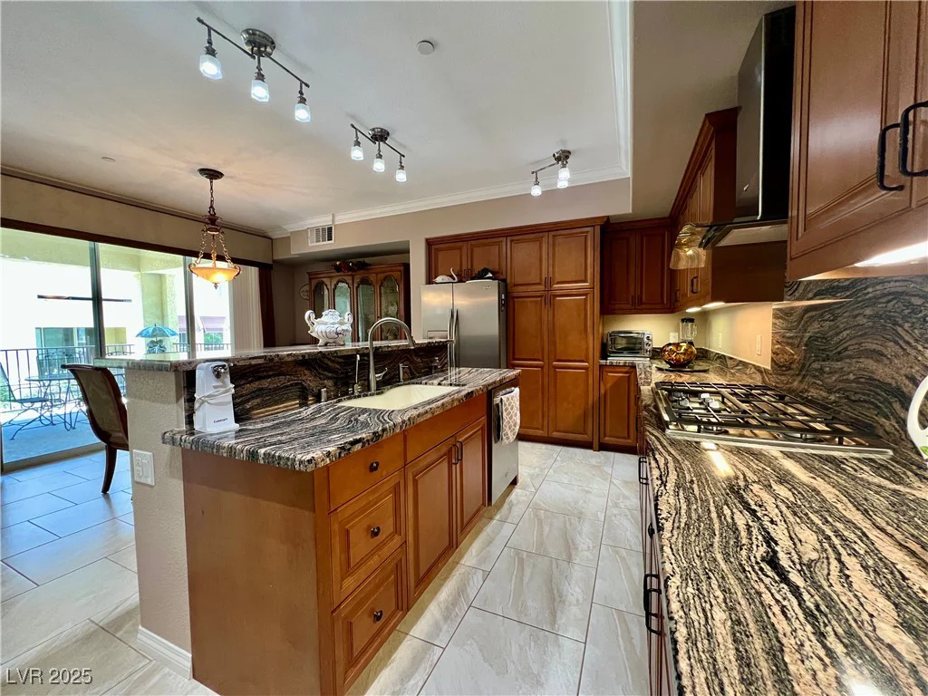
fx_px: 349
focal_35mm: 13
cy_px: 348
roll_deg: -0.1
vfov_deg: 89.9
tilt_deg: -3.8
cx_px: 464
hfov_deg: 106.2
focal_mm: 1.57
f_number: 1.8
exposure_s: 1/60
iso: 320
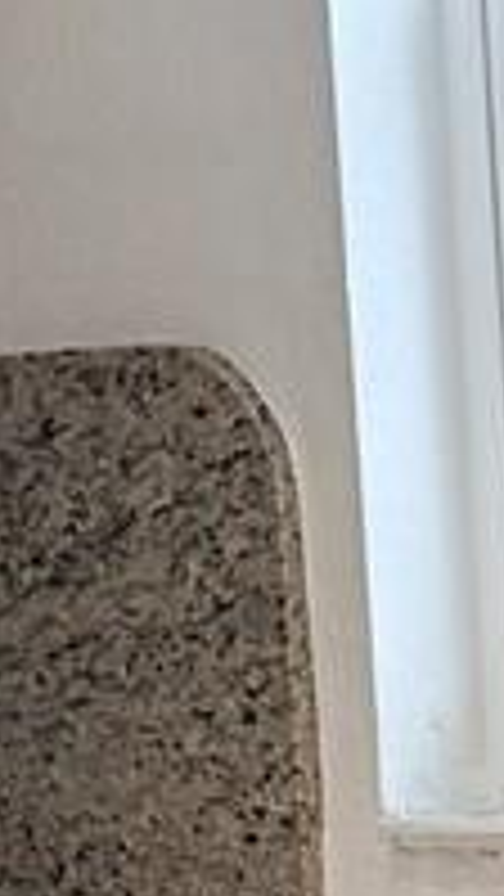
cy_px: 1031
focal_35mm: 210
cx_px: 630
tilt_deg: -5.5
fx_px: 4987
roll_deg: +3.4
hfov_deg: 5.8
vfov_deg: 10.1
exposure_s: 1/60
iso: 200
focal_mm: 6.76
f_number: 1.78
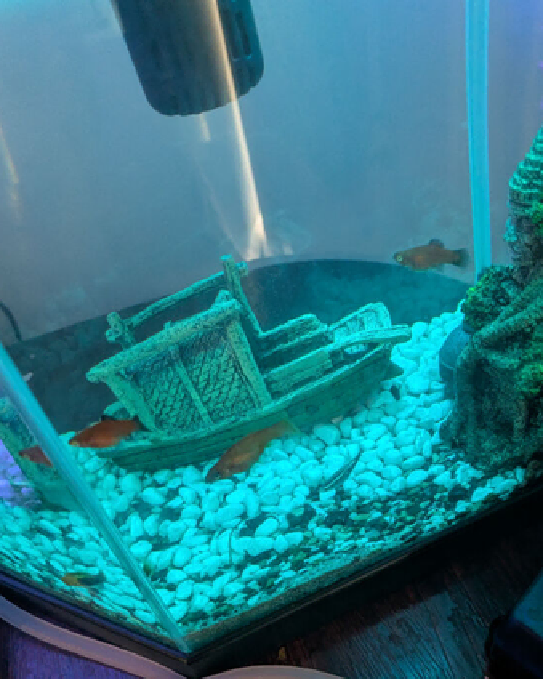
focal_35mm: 26
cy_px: 361
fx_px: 522
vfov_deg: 66.0
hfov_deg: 54.9
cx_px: 278
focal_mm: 4.53
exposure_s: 1/100
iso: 706
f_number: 1.7
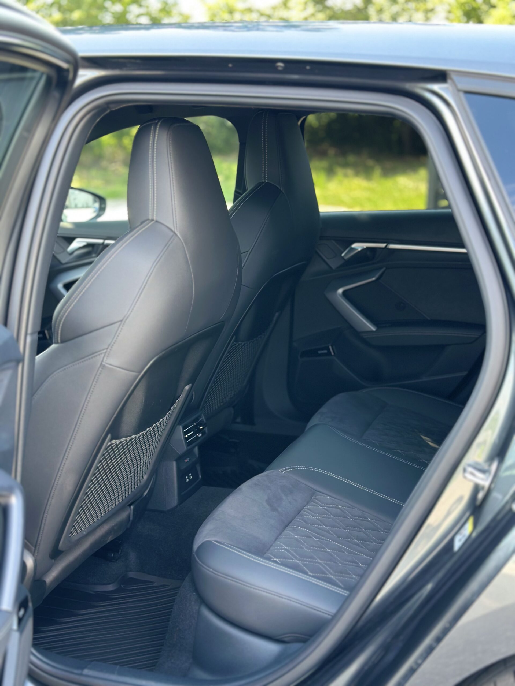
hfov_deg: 30.3
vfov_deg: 39.7
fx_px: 952
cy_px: 343
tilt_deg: -11.1
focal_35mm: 48
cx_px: 258
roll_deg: -1.7
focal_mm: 6.86
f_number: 1.78
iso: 80
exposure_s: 1/121
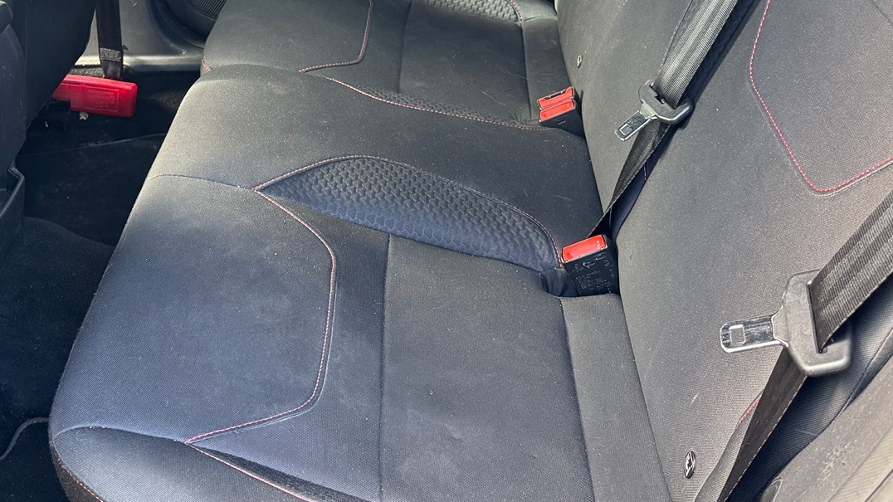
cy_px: 90
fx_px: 1160
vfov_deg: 24.0
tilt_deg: -25.0
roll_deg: +4.4
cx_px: 271
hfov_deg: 41.3
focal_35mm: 49
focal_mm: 6.76
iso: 200
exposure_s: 1/86
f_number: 1.78
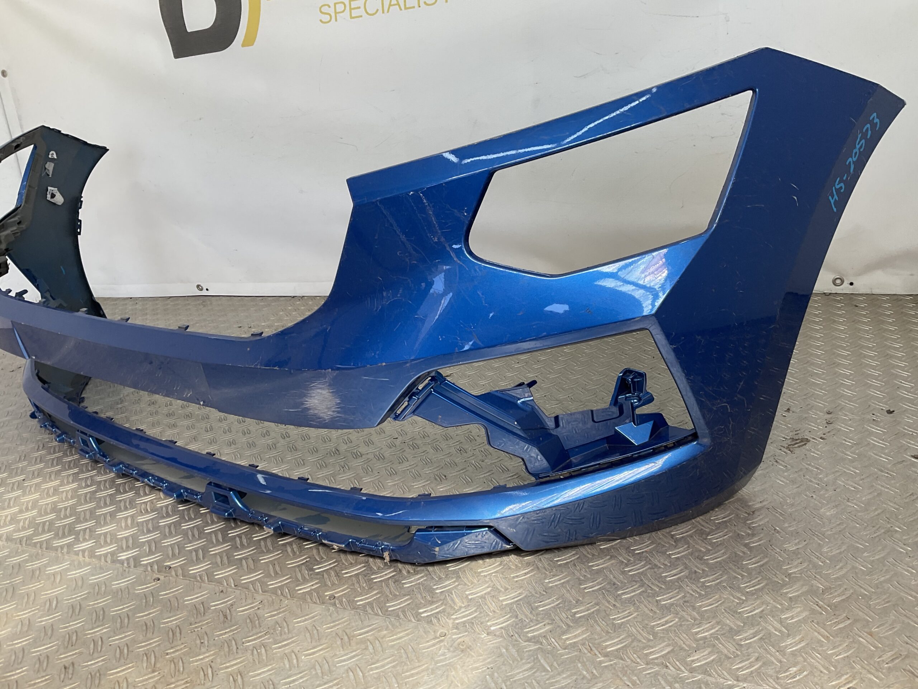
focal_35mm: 29
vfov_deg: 48.2
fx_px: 769
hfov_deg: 61.7
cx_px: 459
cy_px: 344
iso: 16
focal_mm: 3
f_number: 1.8
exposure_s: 1/194
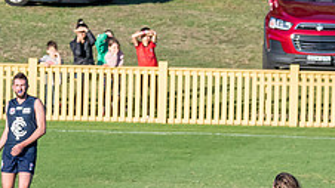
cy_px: 199
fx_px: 10515
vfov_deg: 1.0
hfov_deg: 1.8
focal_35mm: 1184
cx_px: -89
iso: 800
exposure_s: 1/2000
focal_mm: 260
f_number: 10
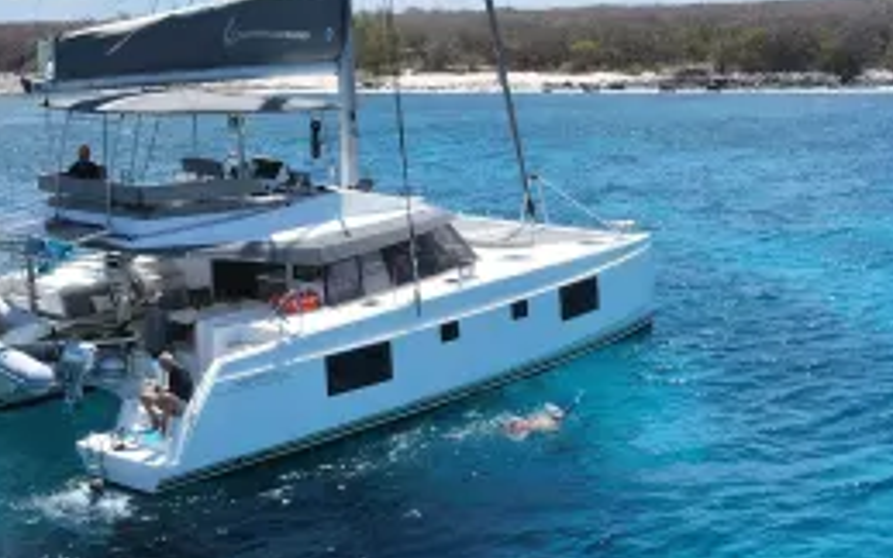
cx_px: 448
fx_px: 1436
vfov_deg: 21.9
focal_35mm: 59
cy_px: 389
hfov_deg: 34.5
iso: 100
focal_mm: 4.5
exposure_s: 1/725
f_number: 2.8
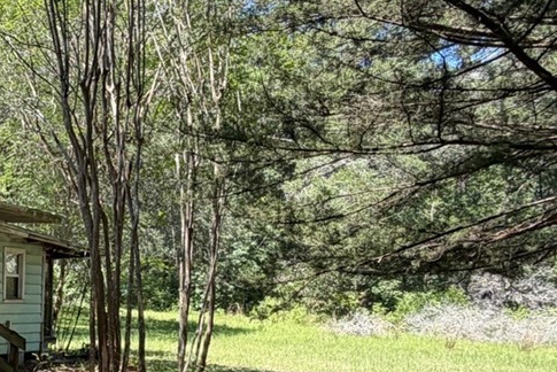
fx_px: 743
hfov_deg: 31.8
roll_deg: +0.0
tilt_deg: -4.1
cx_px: -162
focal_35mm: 48
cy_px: 366
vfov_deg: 26.7
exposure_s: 1/183
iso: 40
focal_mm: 2.22
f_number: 2.2
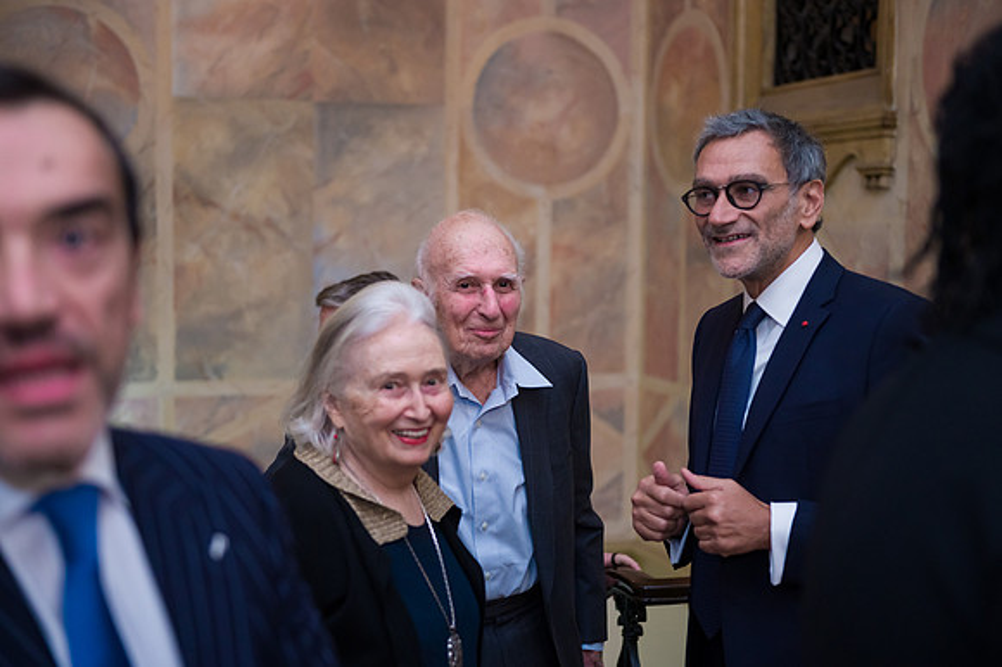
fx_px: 1471
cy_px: 334
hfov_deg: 37.6
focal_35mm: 53
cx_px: 502
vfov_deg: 25.5
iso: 1600
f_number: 3.2
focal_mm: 52
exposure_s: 1/200
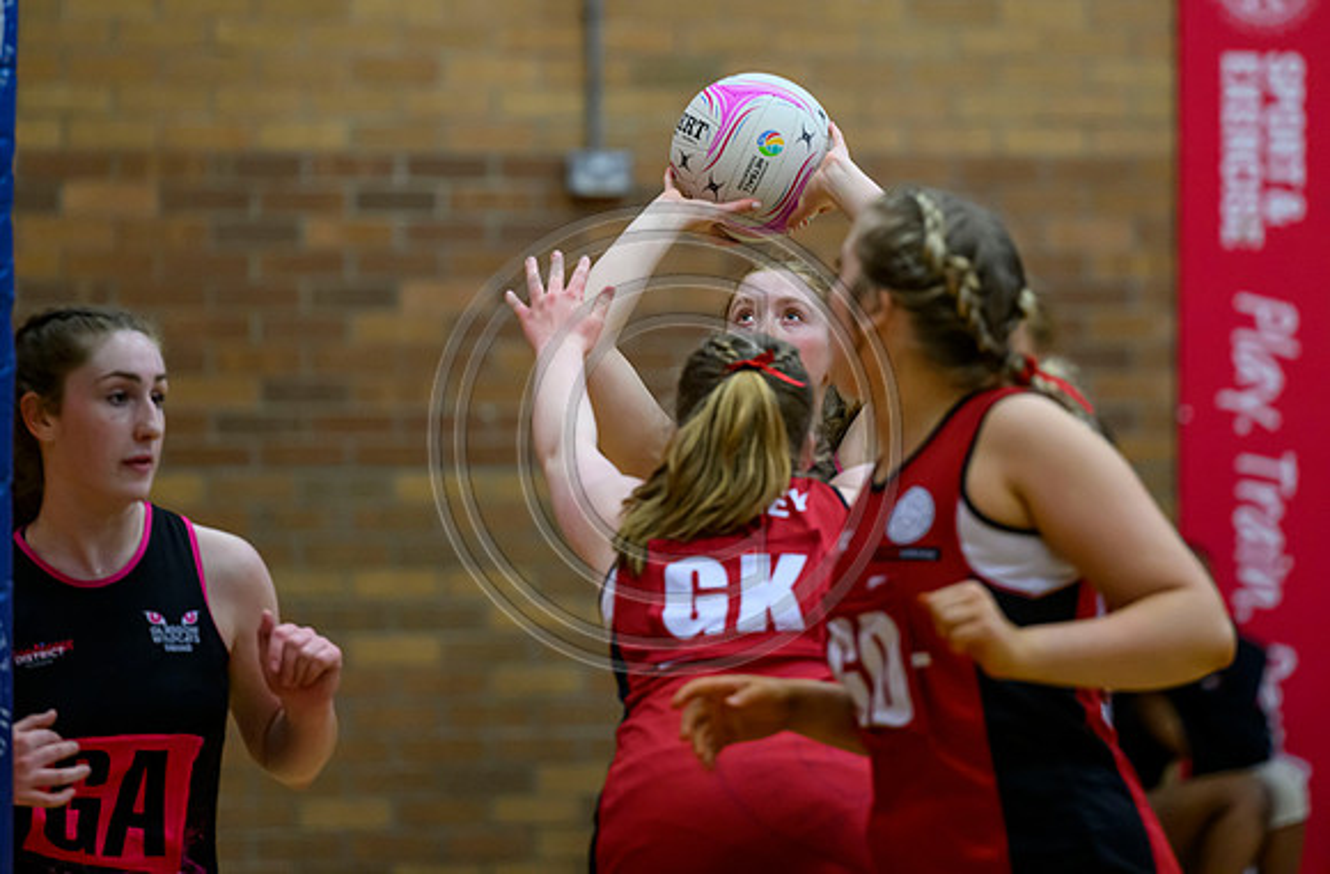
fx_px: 8514
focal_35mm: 232
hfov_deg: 8.9
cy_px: 336
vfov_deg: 5.9
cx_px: 807
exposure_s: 1/800
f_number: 3.2
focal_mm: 190
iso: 4000
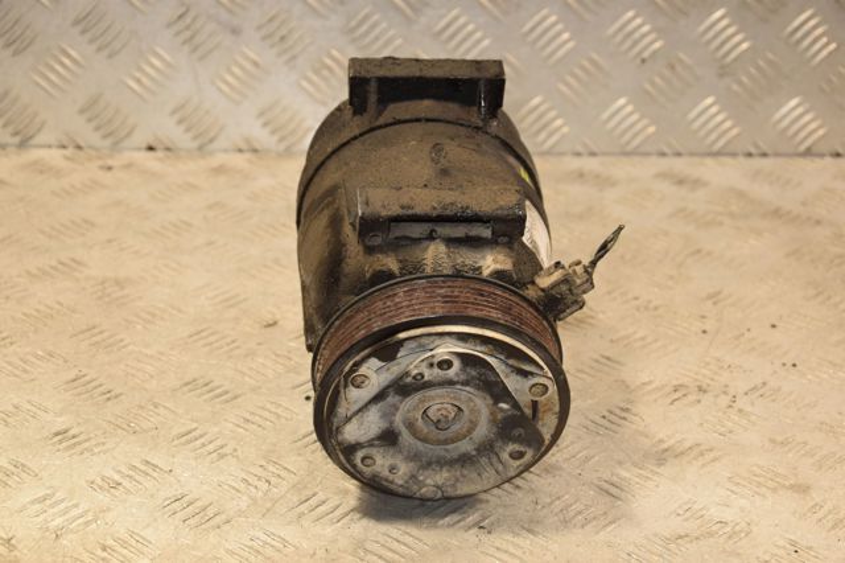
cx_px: 422
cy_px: 282
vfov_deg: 17.5
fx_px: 1830
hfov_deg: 26.0
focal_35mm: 78
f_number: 5.6
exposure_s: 1/200
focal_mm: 52
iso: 800
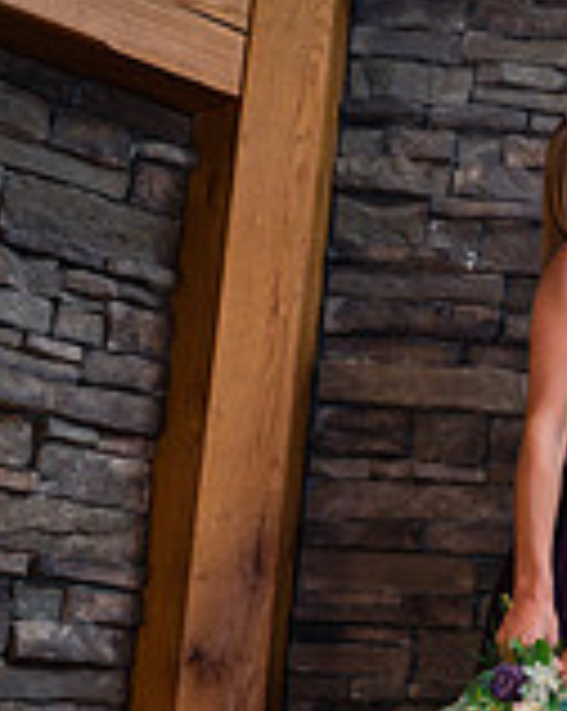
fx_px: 1786
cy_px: 488
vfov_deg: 22.4
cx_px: 1026
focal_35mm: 85
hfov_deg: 15.5
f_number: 2.8
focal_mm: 24
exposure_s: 1/200
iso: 800
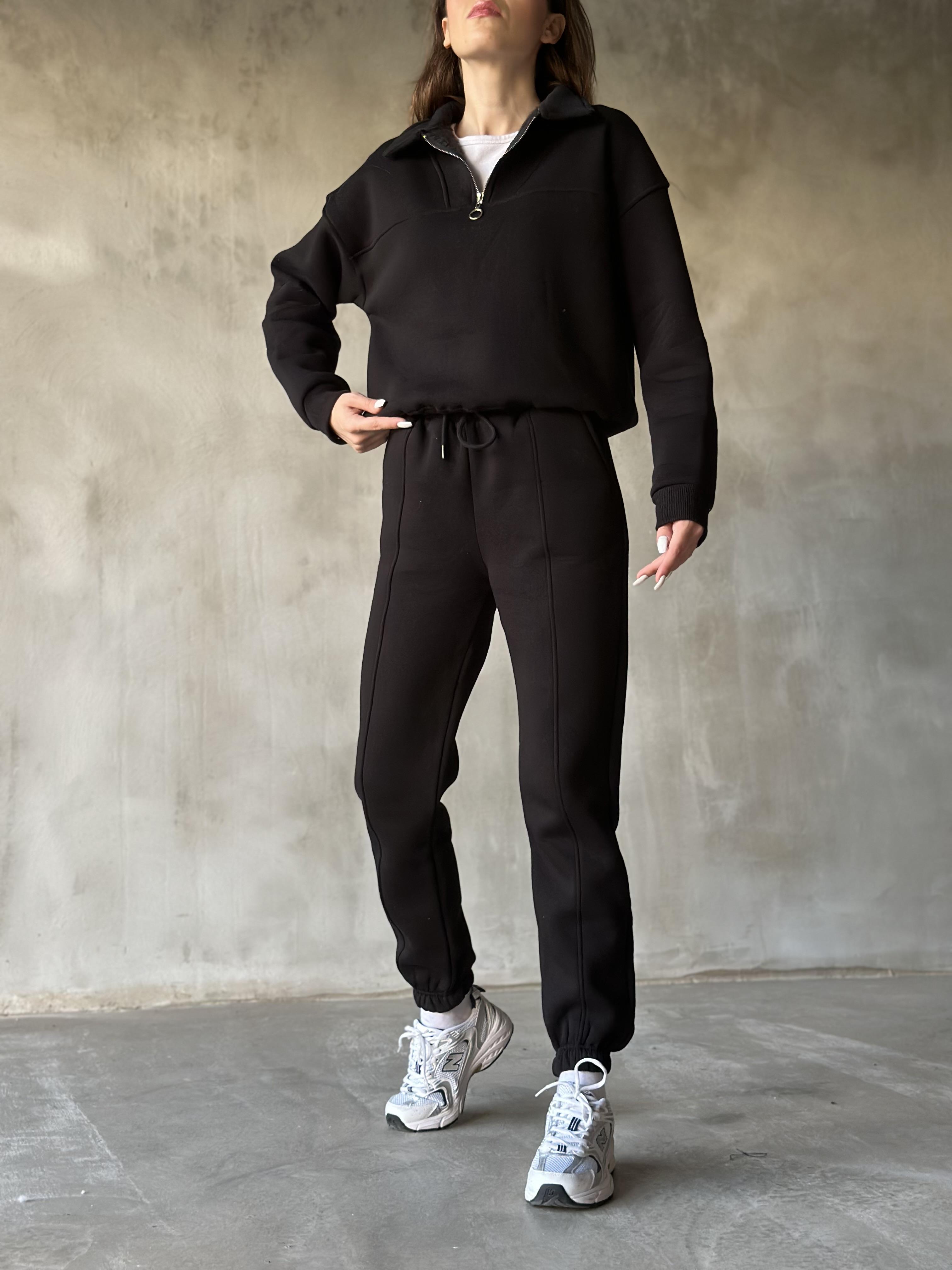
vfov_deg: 39.7
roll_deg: -0.2
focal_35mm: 48
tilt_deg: +2.9
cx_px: 476
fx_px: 1760
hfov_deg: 30.3
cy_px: 635
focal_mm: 6.86
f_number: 1.78
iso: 250
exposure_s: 1/60
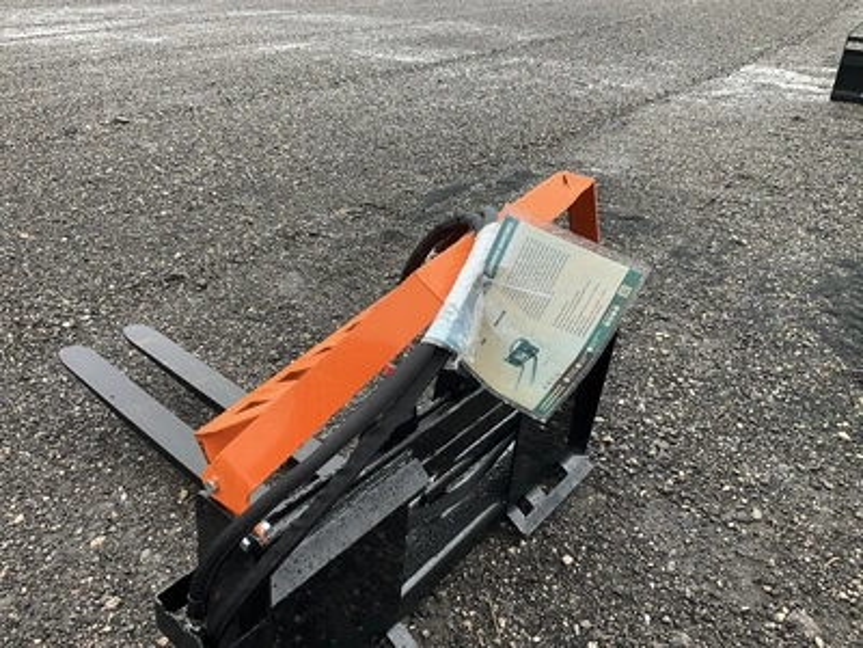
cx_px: 432
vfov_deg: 48.2
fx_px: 723
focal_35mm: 29
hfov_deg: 61.7
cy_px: 324
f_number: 1.8
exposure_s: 1/122
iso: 40
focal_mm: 3
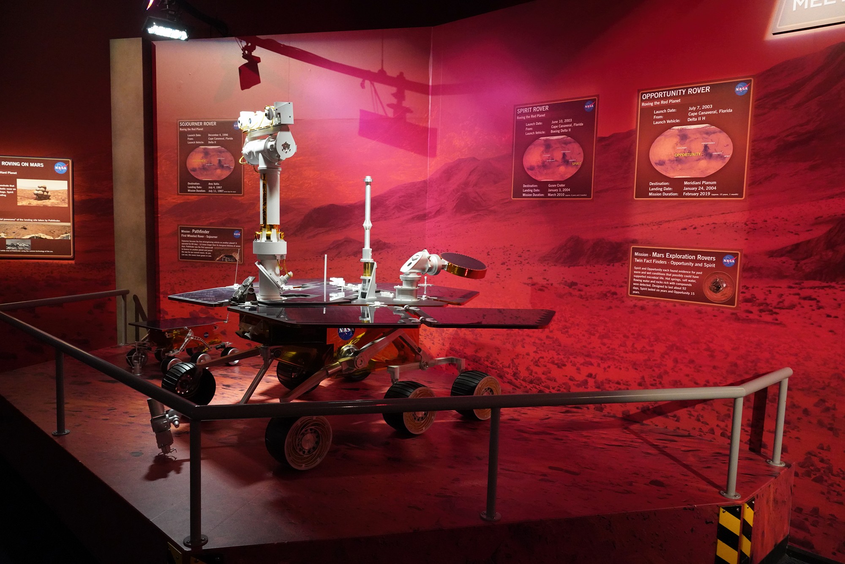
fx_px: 657
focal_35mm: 28
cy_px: 282
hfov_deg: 65.5
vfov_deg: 46.4
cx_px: 422
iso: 8000
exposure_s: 1/80
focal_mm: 28
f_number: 6.3
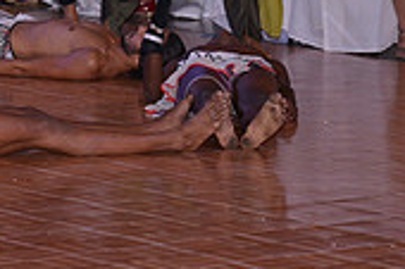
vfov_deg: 4.7
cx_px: -176
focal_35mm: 290
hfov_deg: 7.0
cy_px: -125
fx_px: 3259
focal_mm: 85
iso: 1000
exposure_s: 1/250
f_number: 5
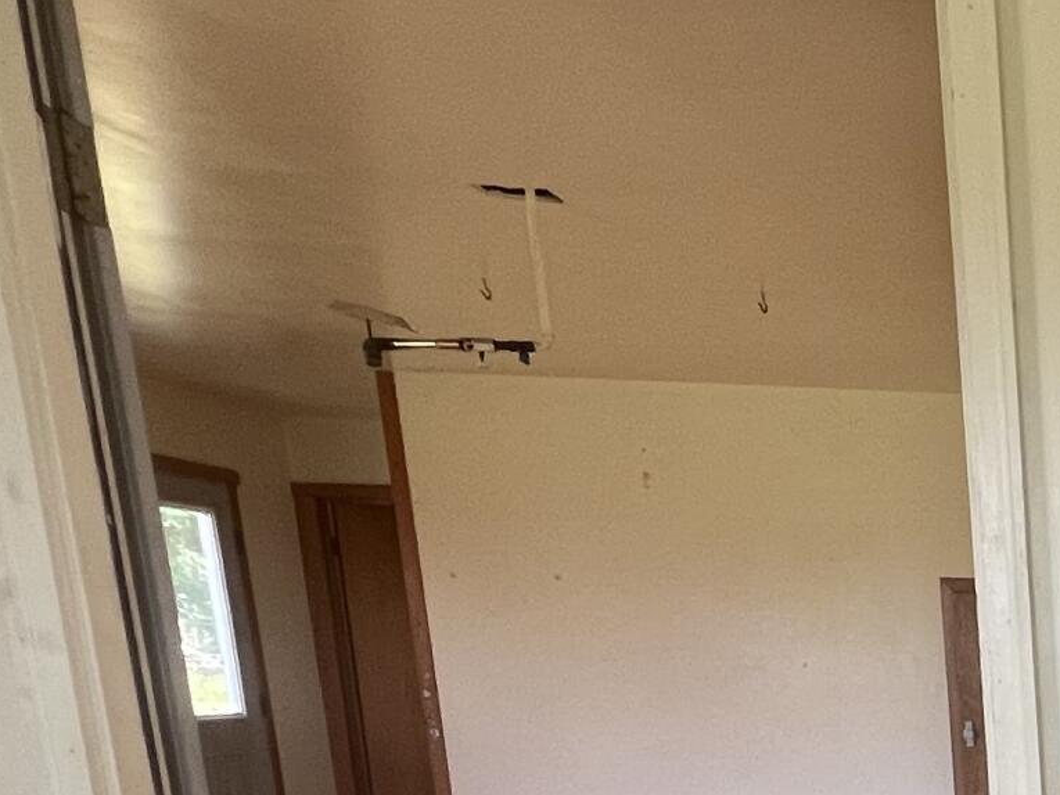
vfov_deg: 24.9
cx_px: 1539
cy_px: 1025
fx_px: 1562
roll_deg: +0.1
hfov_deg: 27.5
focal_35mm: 51
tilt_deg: -12.8
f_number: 1.8
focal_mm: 1.57
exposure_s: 1/99
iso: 100
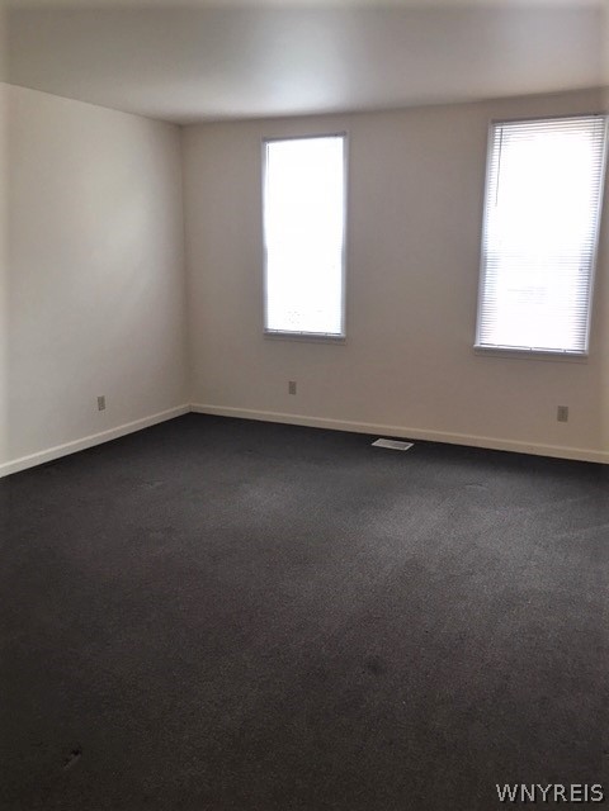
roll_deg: -0.4
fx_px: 680
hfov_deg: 48.2
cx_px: 304
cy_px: 406
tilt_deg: -11.5
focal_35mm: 29
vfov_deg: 61.7
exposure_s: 1/15
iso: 40
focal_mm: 4.15
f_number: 2.2
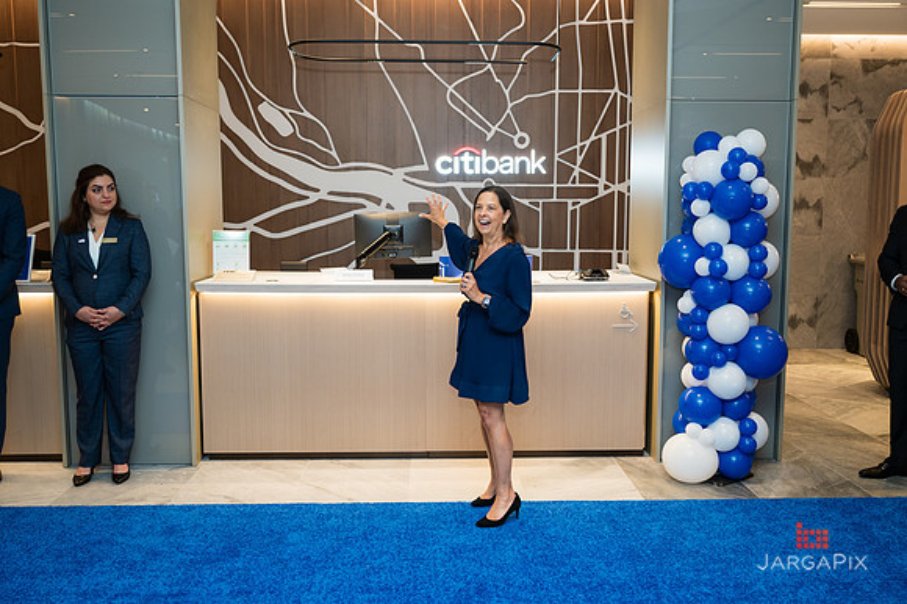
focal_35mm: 32
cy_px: 302
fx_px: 816
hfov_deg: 58.1
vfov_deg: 40.6
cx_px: 454
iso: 400
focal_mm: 32
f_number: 3.2
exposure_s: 1/160
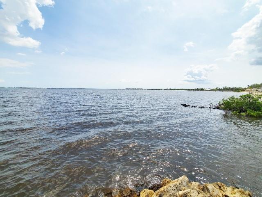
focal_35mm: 13
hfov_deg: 106.2
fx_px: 98
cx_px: 131
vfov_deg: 89.9
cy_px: 98
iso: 50
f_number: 2.2
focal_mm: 1.8
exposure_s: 1/1737
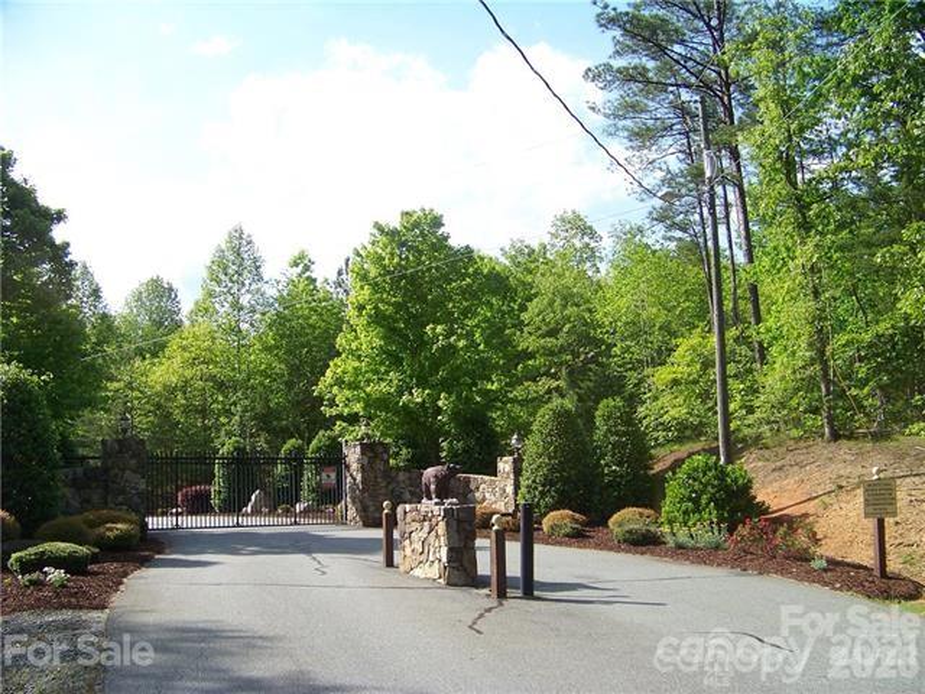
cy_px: 347
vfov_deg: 39.7
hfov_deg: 51.4
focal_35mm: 36
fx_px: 962
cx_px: 462
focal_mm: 5.85
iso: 67
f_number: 2.8
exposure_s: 1/640
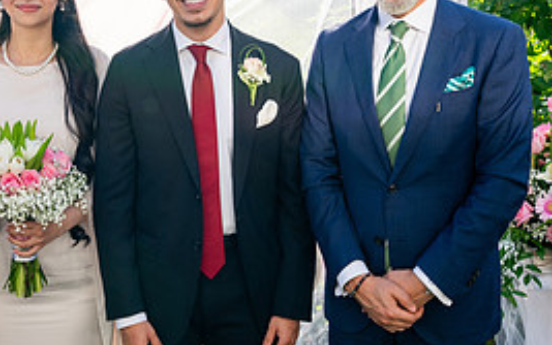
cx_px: 149
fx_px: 933
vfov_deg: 21.0
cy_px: 185
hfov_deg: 32.4
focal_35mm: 62
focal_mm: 28
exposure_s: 1/640
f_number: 3.5
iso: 200
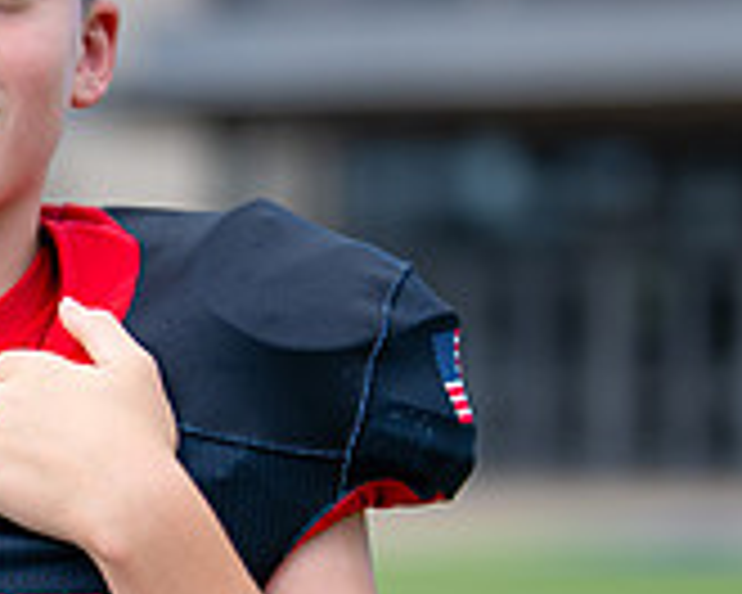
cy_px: 344
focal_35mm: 202
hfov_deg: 9.5
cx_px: -85
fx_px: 4436
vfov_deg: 7.7
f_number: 1.2
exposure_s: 1/1600
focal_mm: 50
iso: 100
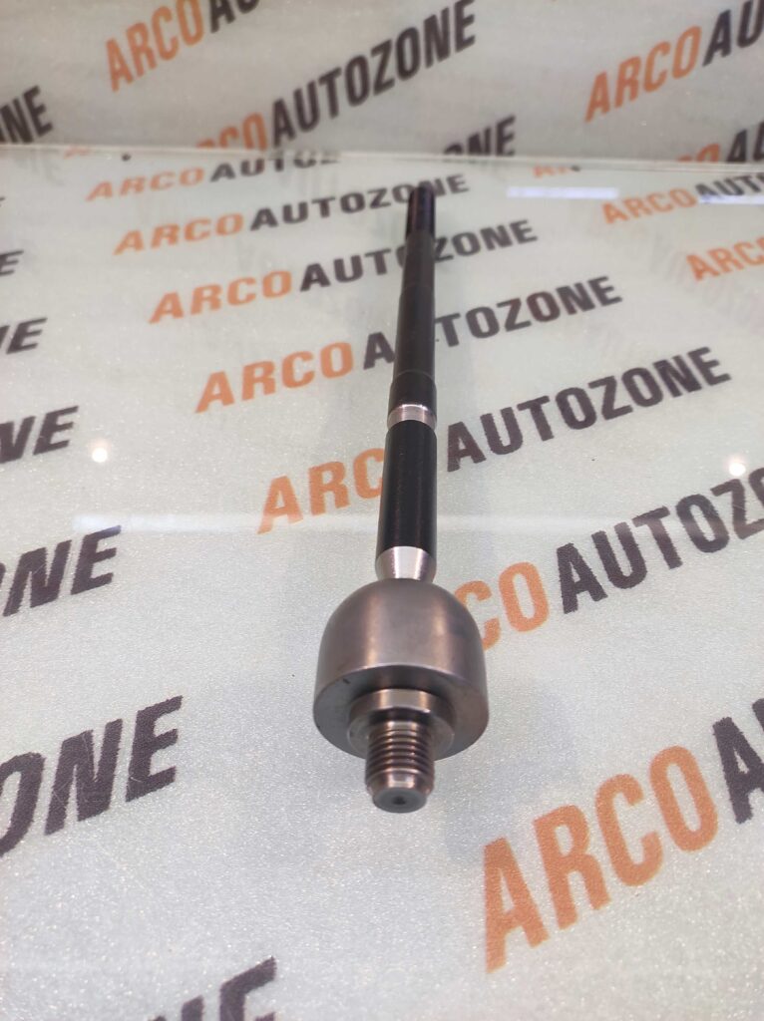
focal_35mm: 17
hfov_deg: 74.6
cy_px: 510
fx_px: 501
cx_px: 382
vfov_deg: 91.1
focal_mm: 4.74
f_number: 1.79
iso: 171
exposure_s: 1/33
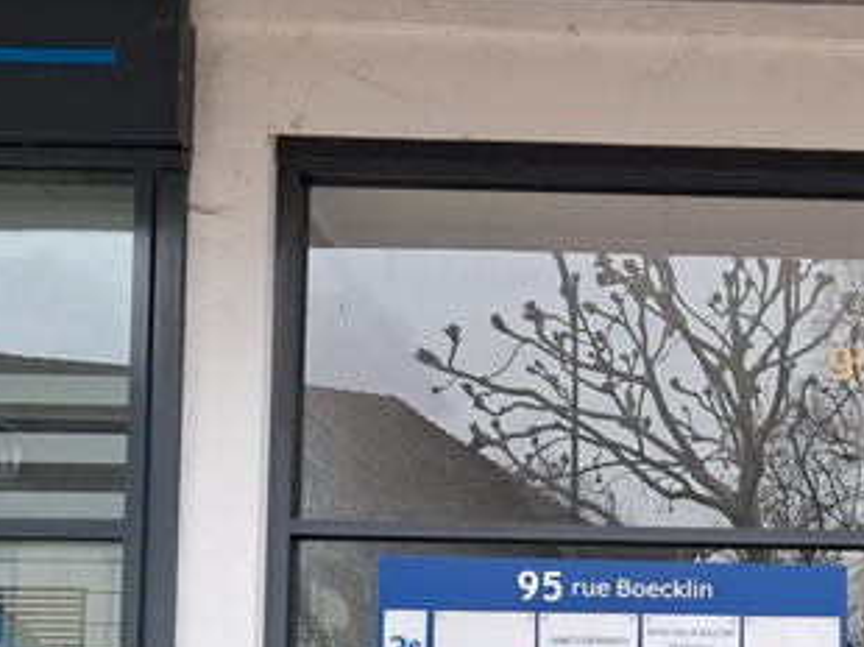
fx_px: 1596
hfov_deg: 28.4
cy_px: 736
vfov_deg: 21.6
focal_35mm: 64
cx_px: 867
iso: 50
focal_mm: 4
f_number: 1.8
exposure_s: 1/100
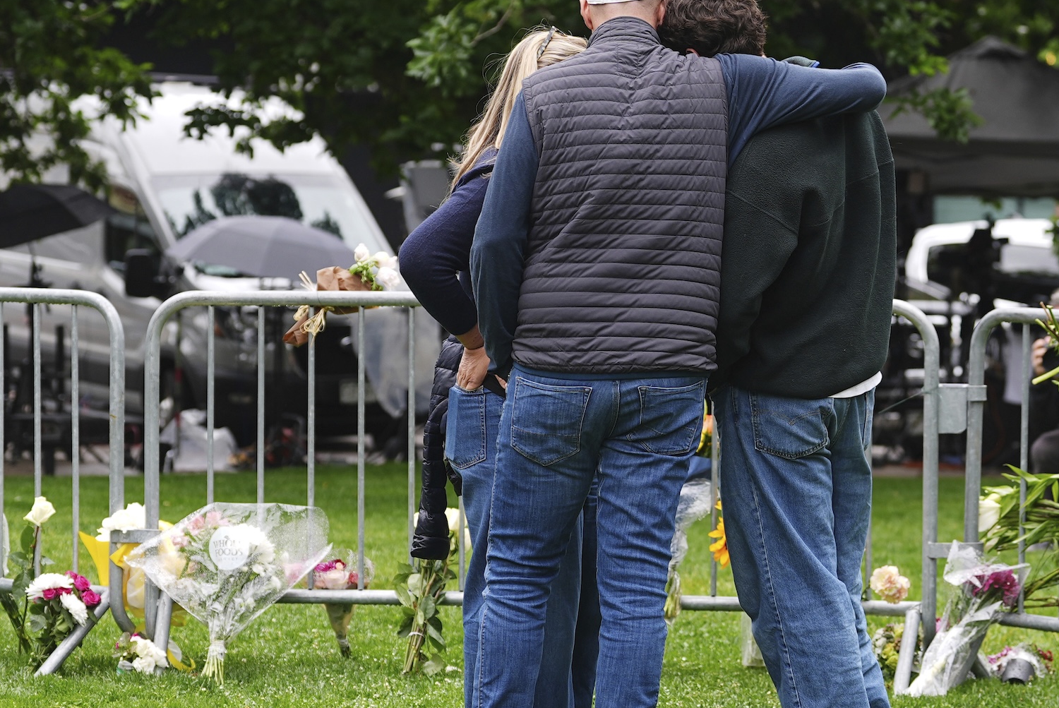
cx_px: 644
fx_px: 4240
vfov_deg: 9.5
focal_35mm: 144
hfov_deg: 14.2
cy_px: 379
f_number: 3.2
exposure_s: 1/320
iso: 200
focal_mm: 72
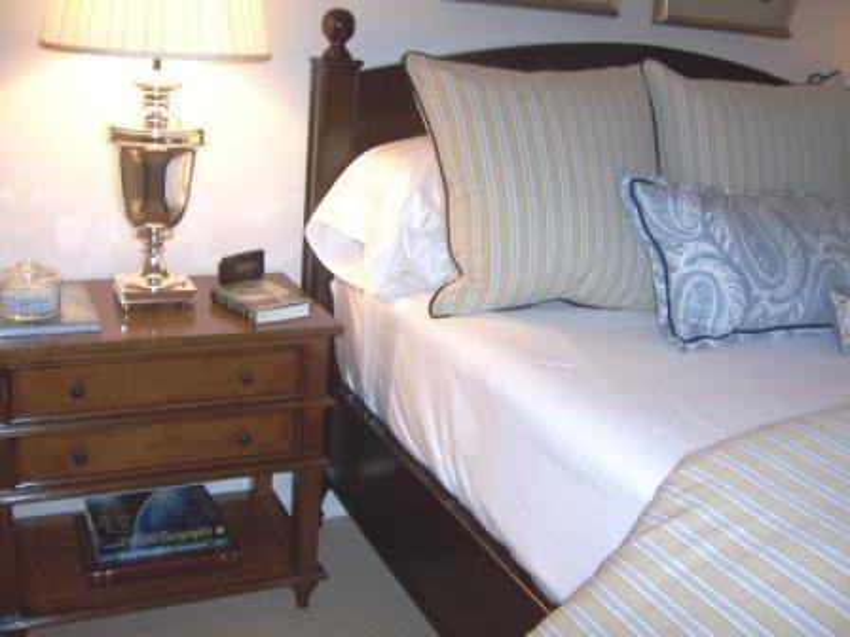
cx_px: 425
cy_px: 318
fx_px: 884
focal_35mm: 36
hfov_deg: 51.4
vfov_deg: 39.7
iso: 125
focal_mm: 6.2
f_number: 2.8
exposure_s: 1/60
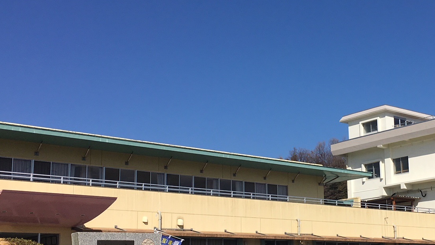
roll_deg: +1.4
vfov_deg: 20.7
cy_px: 153
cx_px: 309
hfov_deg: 35.5
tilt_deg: +10.6
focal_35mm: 58
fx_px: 669
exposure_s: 1/3663
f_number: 2.2
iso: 25
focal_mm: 4.15
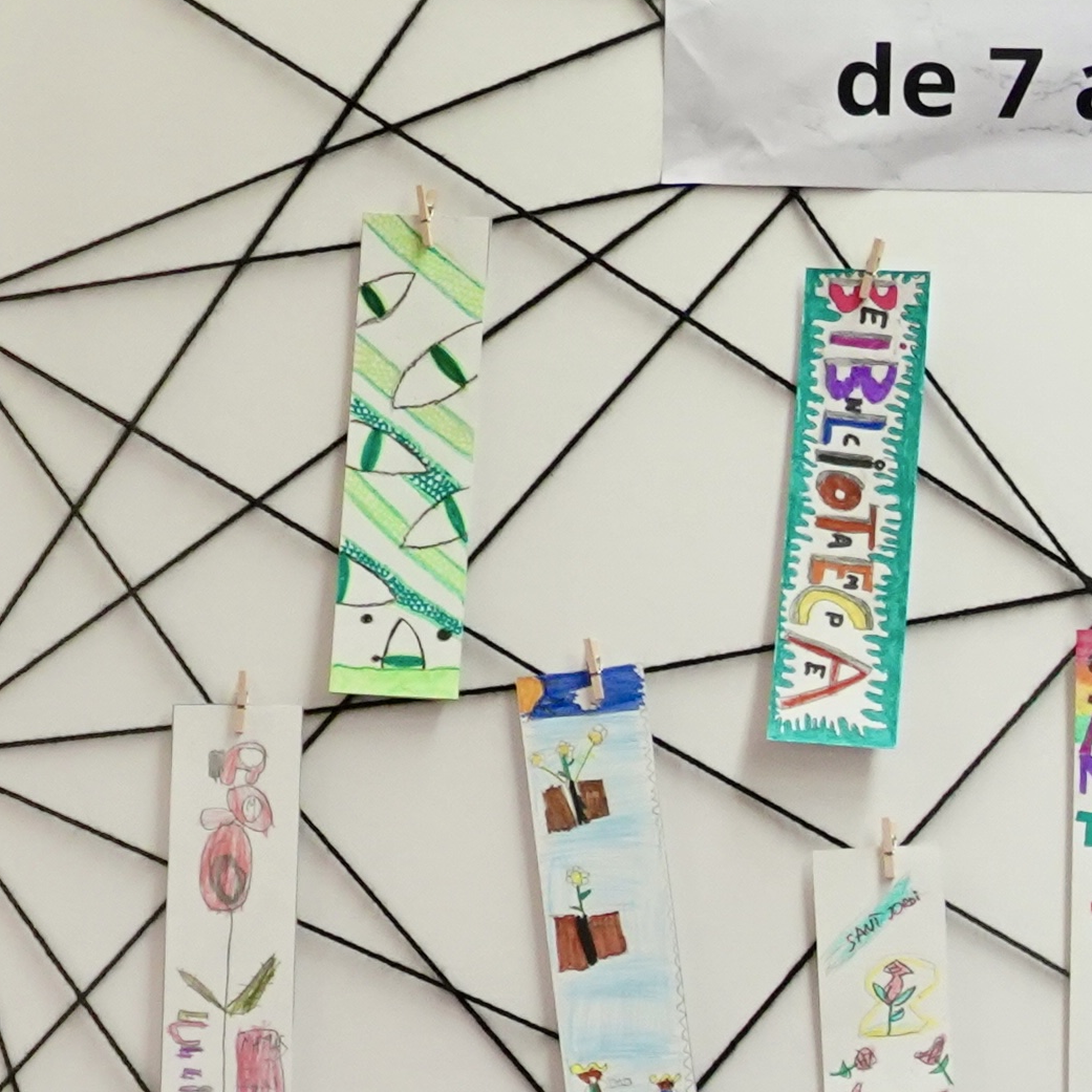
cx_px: 2508
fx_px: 12063
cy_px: 1696
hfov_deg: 5.0
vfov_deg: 5.1
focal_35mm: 338
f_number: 5
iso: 3200
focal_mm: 69
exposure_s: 1/160
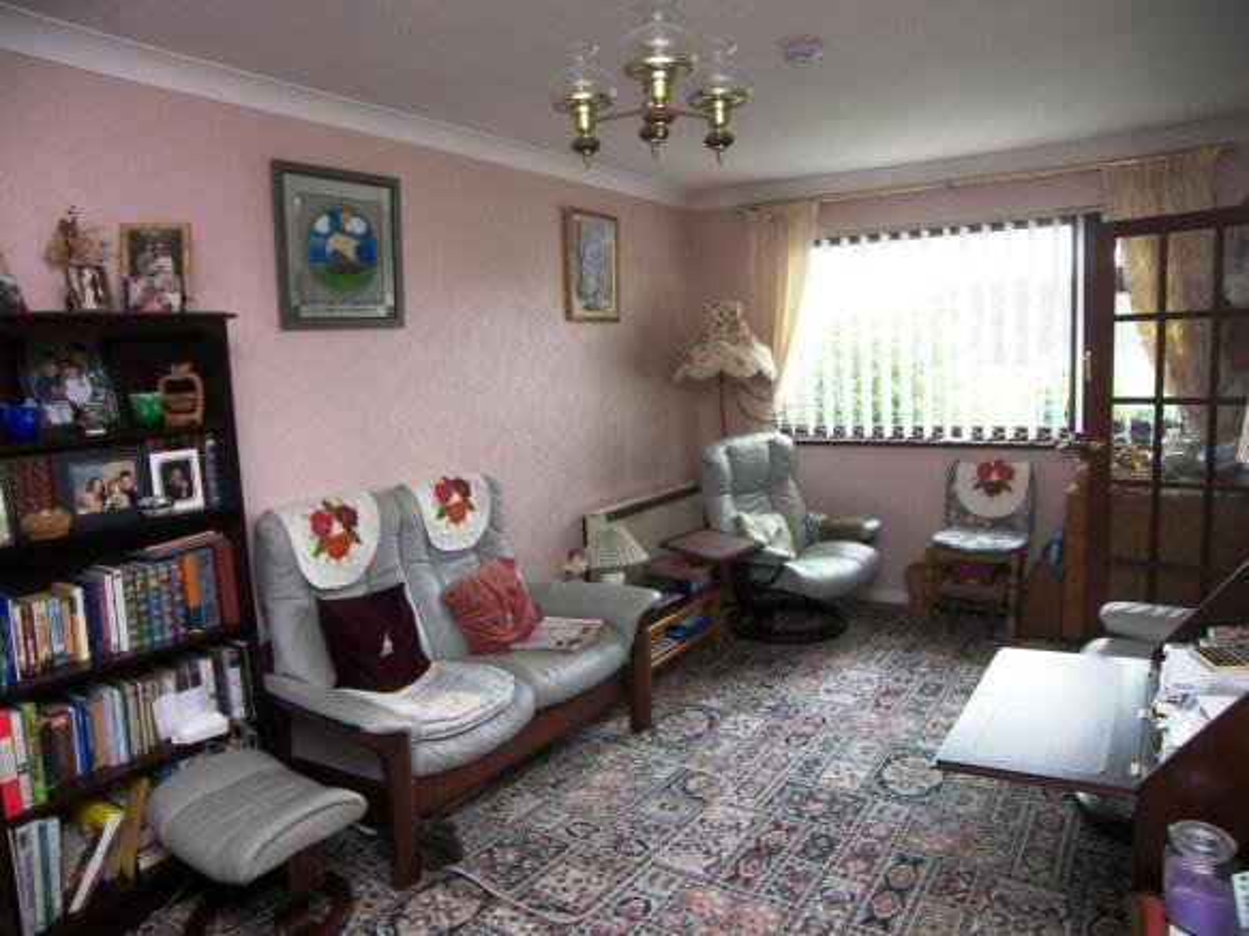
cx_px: 624
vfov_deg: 56.8
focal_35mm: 24
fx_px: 866
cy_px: 468
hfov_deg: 71.6
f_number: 2.8
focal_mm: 5
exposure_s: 1/30
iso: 64
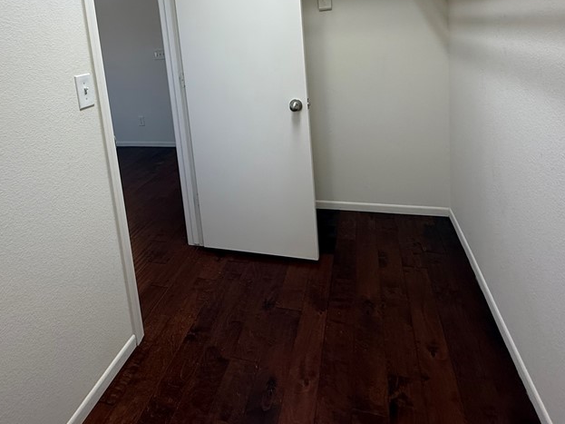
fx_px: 375
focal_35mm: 23
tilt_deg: -8.2
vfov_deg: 55.1
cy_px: 90
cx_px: 239
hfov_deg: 73.5
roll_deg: +5.3
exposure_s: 1/120
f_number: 2.2
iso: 125
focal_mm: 2.22
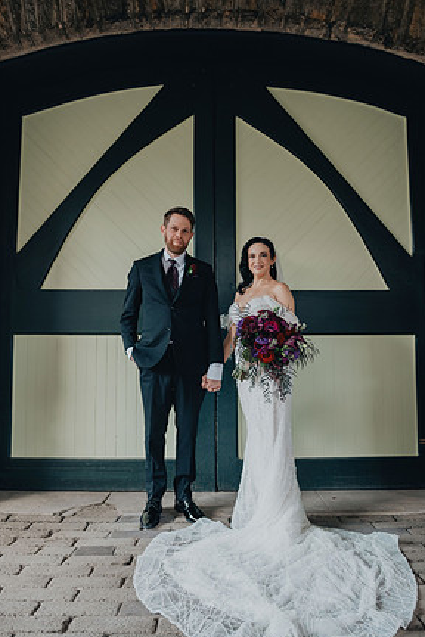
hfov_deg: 51.3
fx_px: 443
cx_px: 215
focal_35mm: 25
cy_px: 329
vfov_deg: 71.5
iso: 400
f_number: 4
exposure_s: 1/80
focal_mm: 24
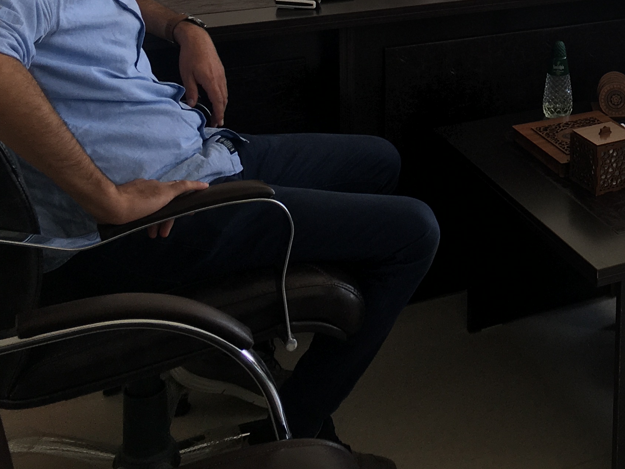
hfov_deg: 26.3
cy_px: -86
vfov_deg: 20.0
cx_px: 656
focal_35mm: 69
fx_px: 1246
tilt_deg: -11.6
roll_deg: -1.2
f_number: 2.2
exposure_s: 1/100
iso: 25
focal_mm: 4.15
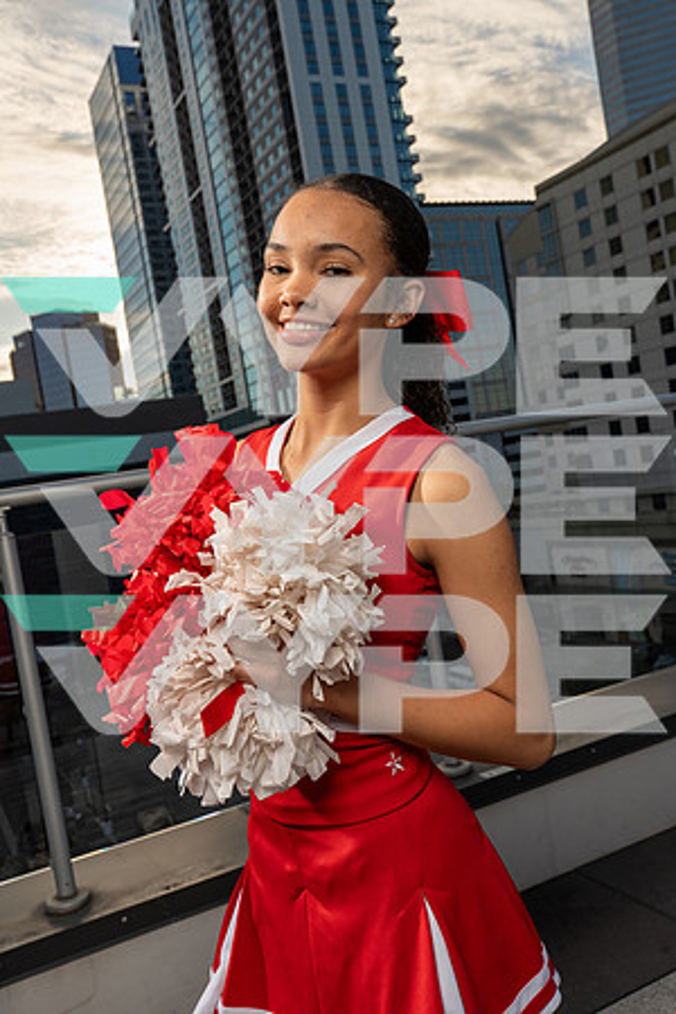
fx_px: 929
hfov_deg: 40.0
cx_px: 338
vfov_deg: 57.2
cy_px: 507
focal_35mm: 33
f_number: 9
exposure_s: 1/250
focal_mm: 33
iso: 100
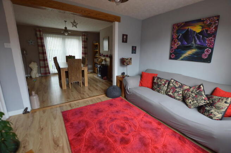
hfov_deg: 100.4
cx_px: 116
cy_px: 76
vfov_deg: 77.2
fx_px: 96
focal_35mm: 15
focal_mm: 10
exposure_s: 1/80
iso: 400
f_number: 4.5
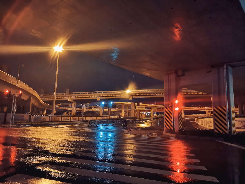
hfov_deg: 67.3
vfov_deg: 53.1
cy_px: 92
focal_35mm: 26
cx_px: 122
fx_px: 184
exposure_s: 1/33.3
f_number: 1.8
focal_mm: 5.5
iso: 1250
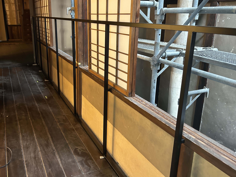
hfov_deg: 58.2
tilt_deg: -18.6
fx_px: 211
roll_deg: -0.2
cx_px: 104
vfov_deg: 45.3
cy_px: 77
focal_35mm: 31
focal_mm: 5.7
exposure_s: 1/40
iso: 400
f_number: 1.5
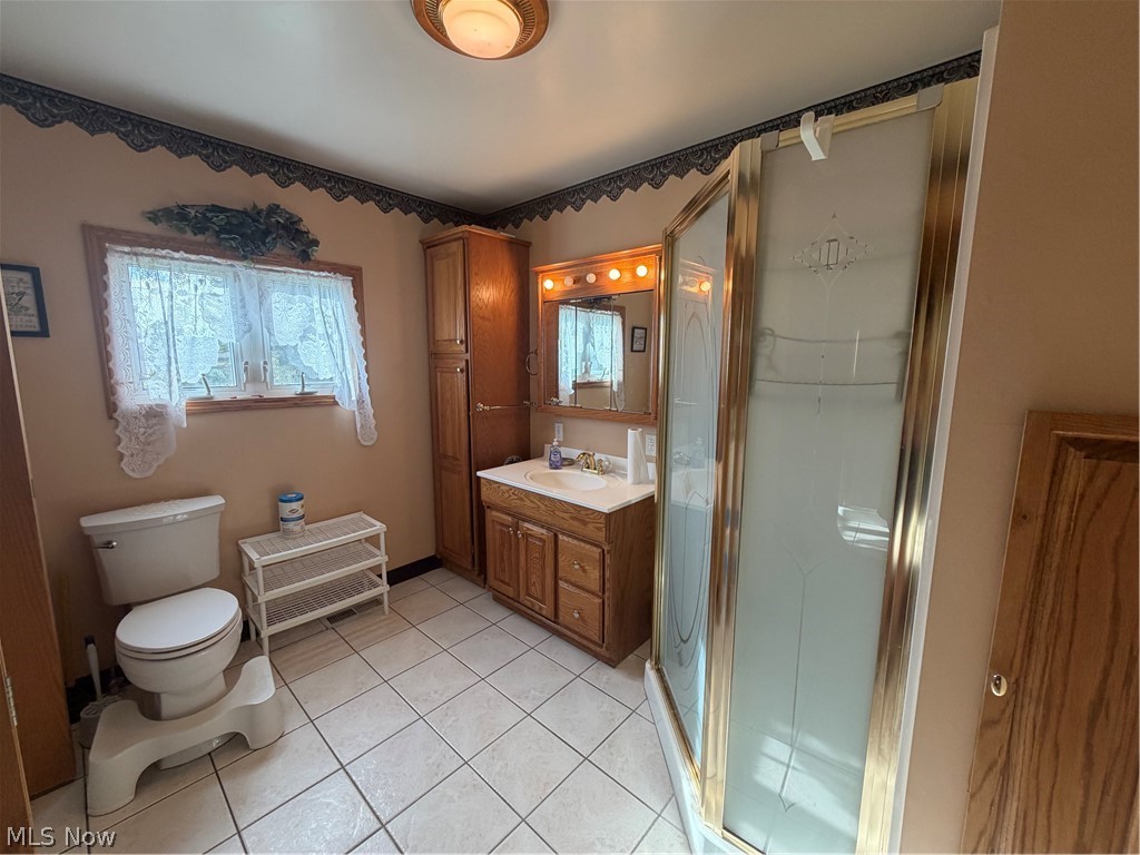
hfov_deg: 102.1
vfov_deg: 85.7
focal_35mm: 14
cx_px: 570
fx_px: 461
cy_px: 428
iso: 160
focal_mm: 2.22
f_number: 2.2
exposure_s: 1/120
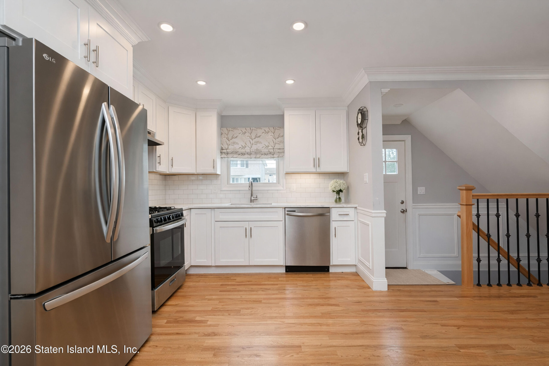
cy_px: 183
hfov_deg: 96.7
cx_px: 274
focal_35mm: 16
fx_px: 244
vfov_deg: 73.8
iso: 64
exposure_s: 1/50
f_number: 4.5
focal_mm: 16
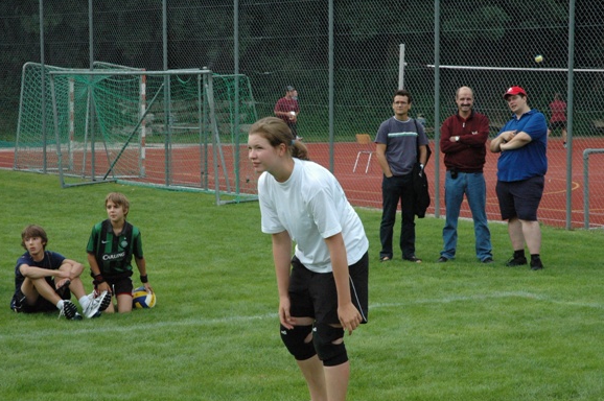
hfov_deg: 19.8
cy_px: 207
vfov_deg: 13.3
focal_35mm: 103
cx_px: 322
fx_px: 1726
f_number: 11
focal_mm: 62
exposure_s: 1/500
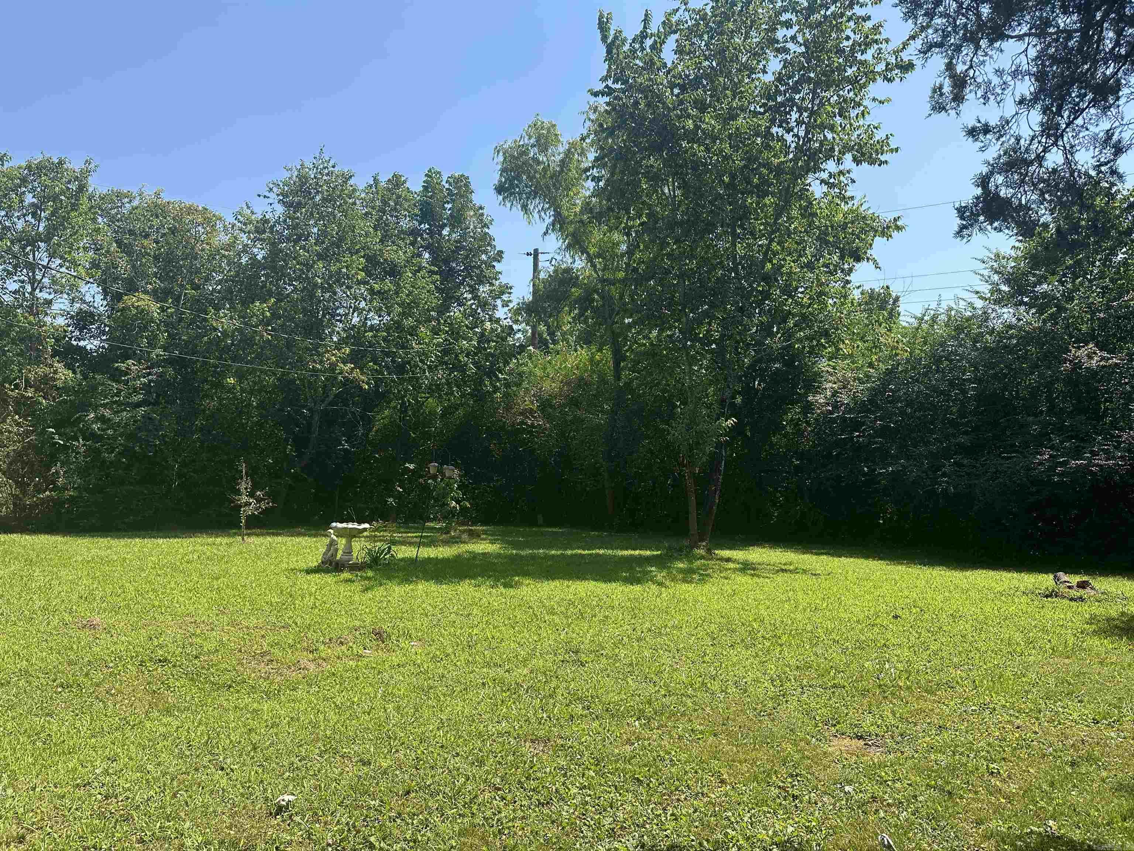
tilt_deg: +4.9
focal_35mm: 24
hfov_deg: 71.6
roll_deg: -0.9
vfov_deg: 56.8
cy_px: 426
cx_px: 567
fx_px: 786
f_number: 1.78
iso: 80
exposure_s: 1/1988
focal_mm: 6.86
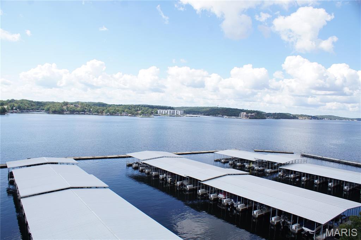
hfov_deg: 67.4
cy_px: 120
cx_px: 180
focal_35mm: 27
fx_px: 271
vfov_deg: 47.9
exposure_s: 1/160
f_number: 6.3
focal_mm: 18
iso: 100
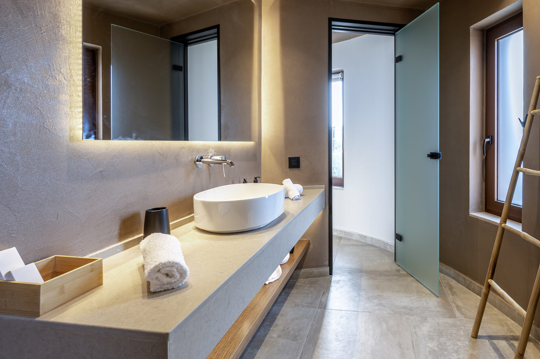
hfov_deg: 85.8
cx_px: 326
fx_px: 285
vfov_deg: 62.9
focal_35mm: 19
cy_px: 120
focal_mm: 14
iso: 200
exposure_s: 1/25
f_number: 8
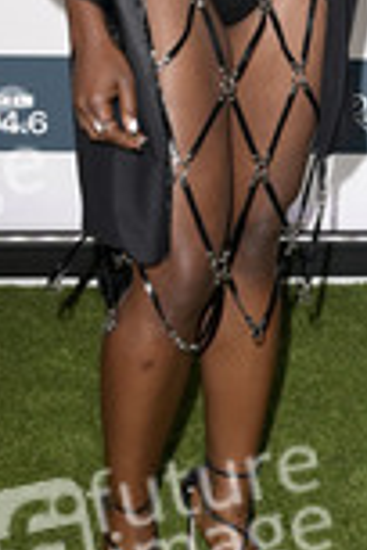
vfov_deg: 18.1
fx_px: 1682
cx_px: 252
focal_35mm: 110
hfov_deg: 12.4
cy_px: -7
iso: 640
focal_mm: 42
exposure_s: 1/250
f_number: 5.6
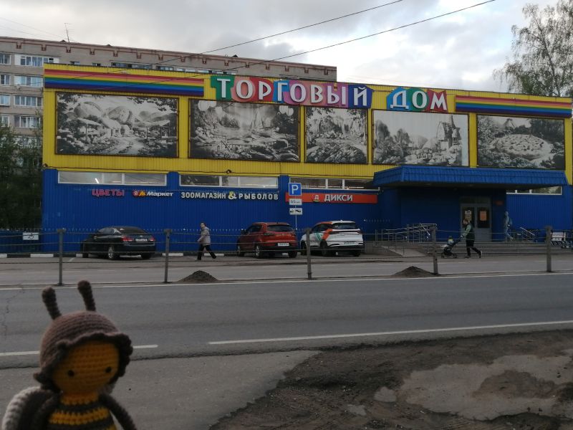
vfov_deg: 38.7
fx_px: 612
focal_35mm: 37
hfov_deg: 50.1
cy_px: 215
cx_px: 286
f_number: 1.8
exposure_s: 1/223
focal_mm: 3.62
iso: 50
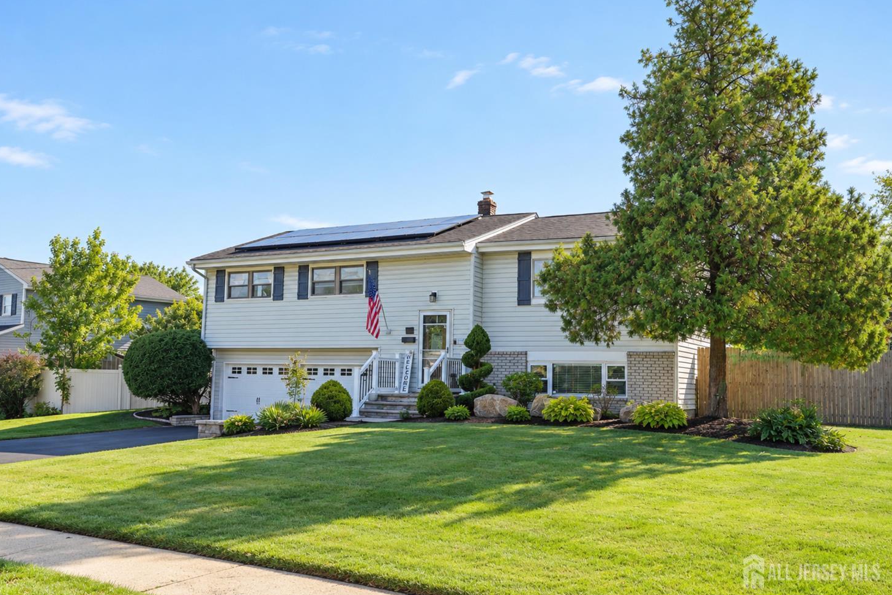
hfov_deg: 53.1
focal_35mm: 36
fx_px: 892
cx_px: 436
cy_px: 293
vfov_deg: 36.9
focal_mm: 35
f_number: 9
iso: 100
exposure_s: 1/125
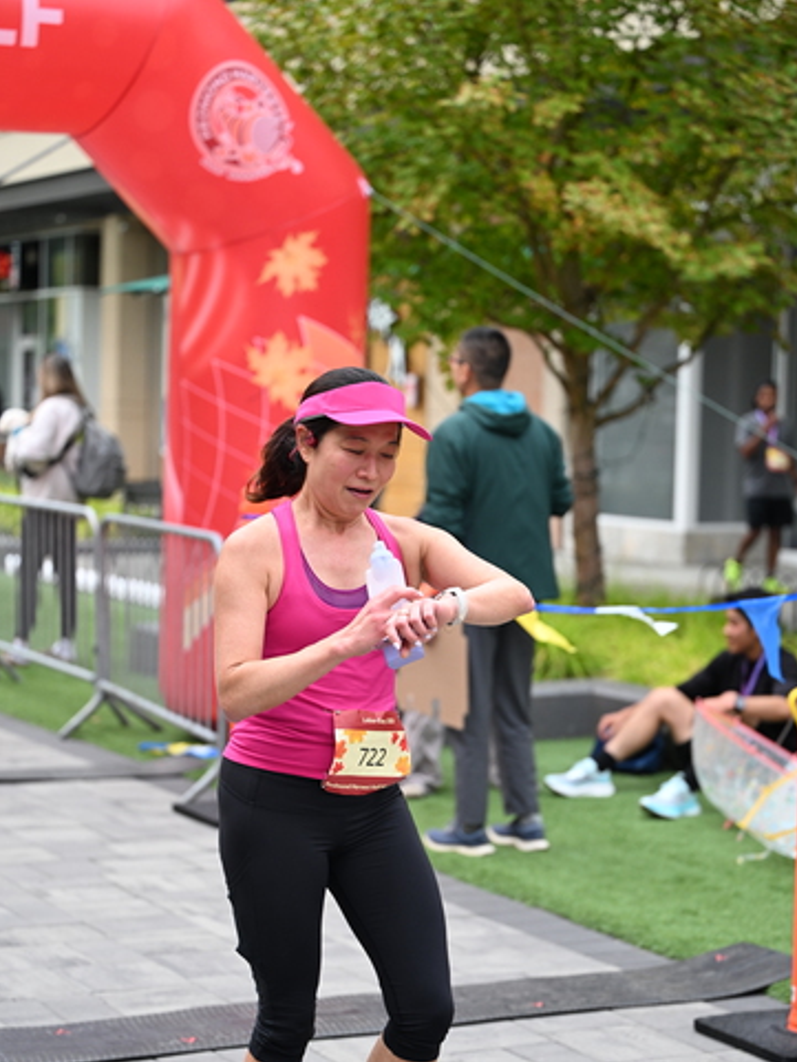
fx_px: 2363
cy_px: 581
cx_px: 396
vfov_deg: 25.3
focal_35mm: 77
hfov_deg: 19.1
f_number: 2.8
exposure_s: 1/2000
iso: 640
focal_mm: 70
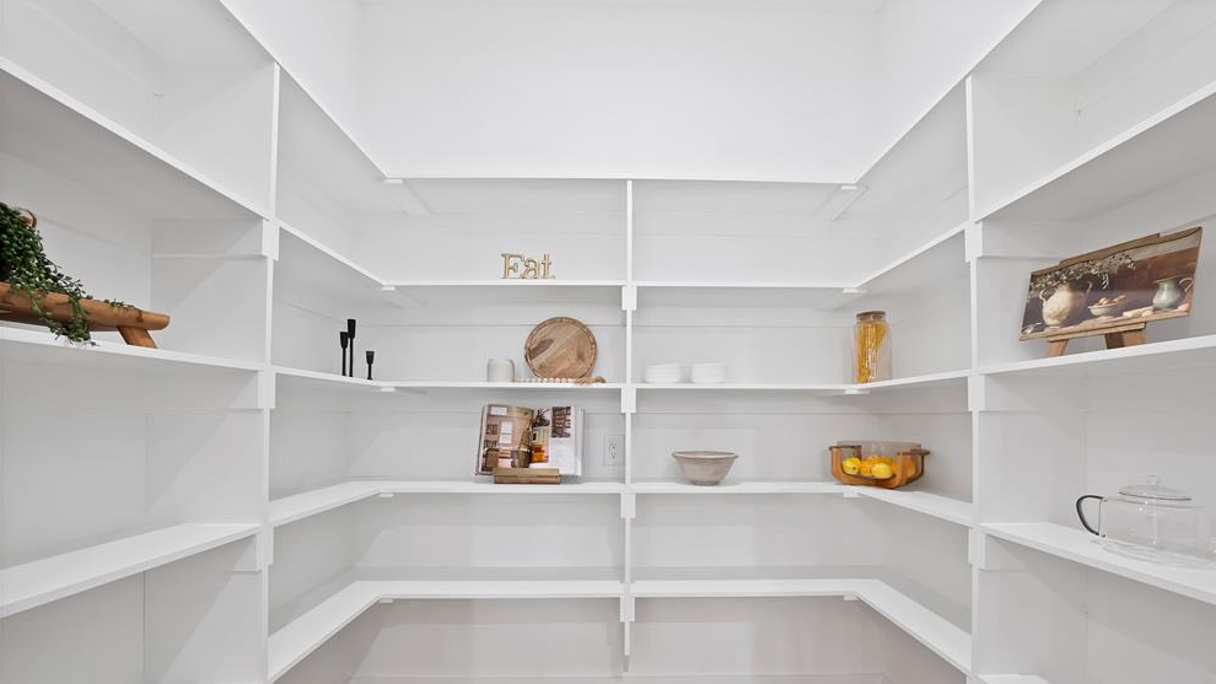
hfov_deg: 110.8
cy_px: 413
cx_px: 626
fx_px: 419
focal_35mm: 13
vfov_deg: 77.5
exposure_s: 1/4
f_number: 9
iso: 640
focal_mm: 12
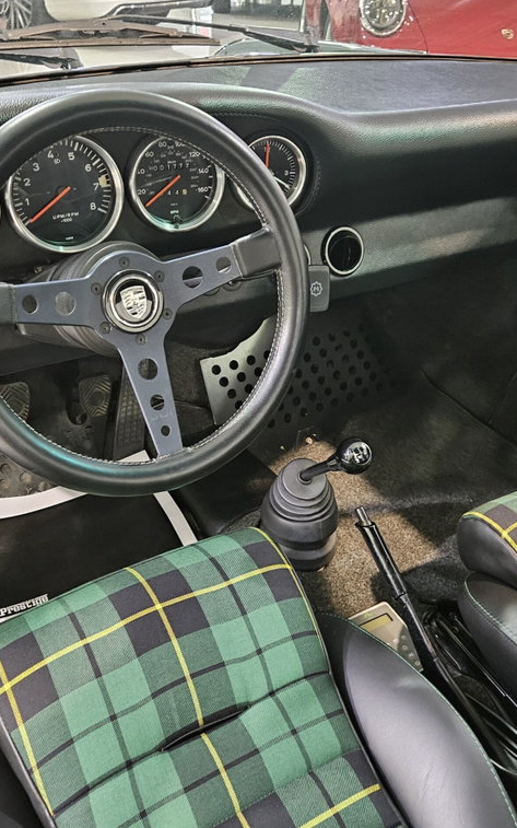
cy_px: 413
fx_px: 744
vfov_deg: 58.1
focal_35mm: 33
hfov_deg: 38.3
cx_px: 235
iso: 1250
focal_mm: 5.4
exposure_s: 1/15
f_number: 1.8
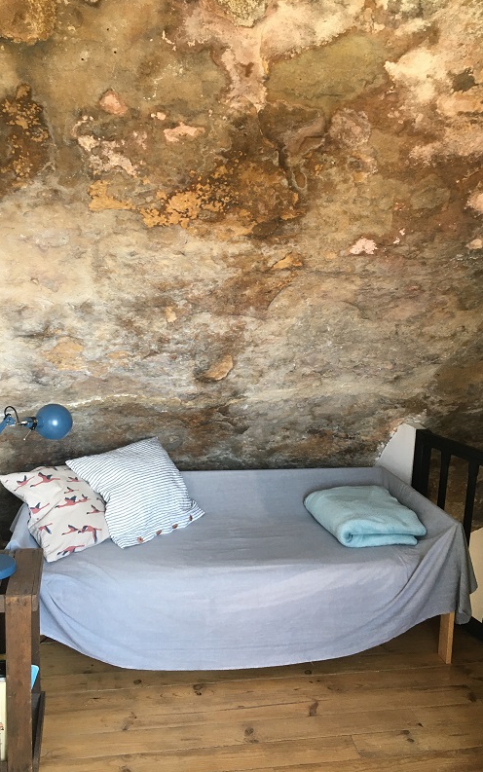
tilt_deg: -9.9
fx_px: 653
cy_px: 385
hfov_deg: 40.6
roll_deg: -1.5
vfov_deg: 61.2
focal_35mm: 31
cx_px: 224
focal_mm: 4.15
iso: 50
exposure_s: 1/33
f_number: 2.2
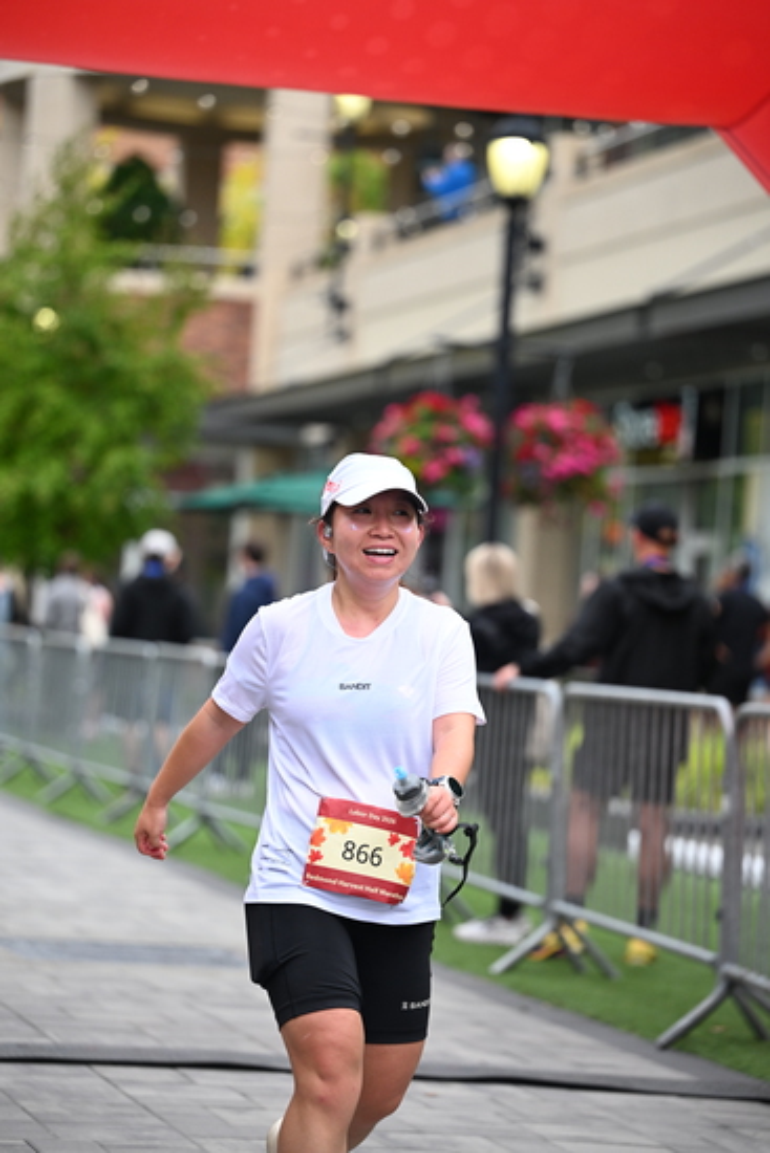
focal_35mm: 115
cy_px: 576
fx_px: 3687
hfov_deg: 11.9
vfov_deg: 17.8
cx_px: 385
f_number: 2.8
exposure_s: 1/2000
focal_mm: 115
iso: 640
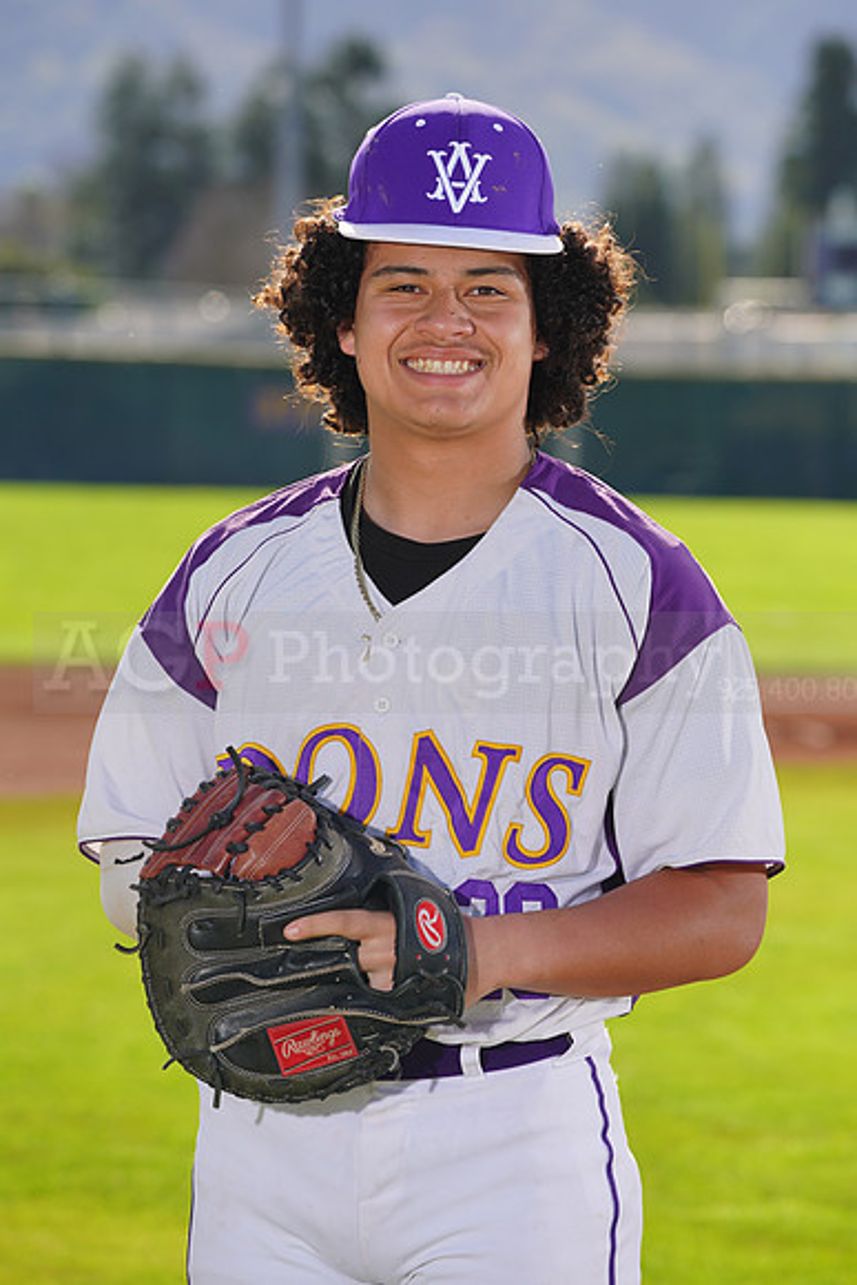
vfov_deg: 10.1
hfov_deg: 6.8
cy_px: 642
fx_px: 7244
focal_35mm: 203
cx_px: 428
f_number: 8
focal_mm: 203
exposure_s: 1/250
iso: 100
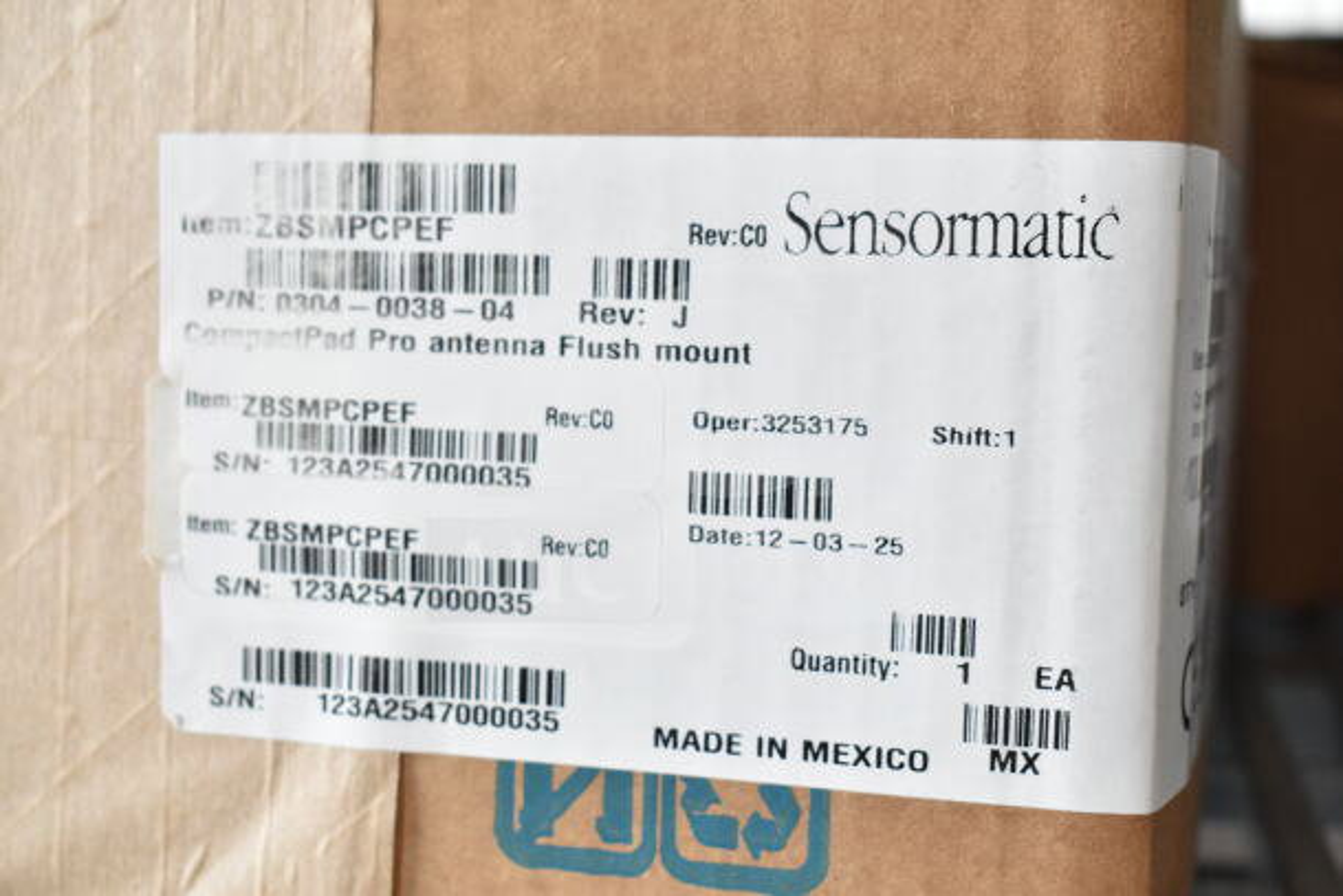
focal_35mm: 52
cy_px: 448
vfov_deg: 25.8
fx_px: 1959
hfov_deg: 37.8
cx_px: 672
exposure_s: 1/160
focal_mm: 35
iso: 1600
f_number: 6.3
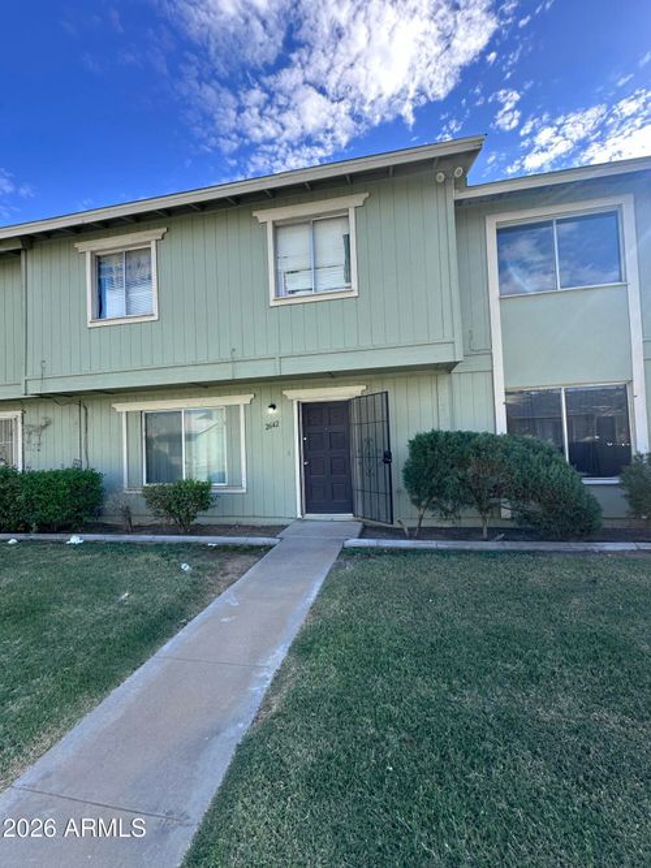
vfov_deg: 102.1
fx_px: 351
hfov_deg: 85.7
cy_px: 434
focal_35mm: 14
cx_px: 326
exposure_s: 1/454
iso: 40
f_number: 2.2
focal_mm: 2.22
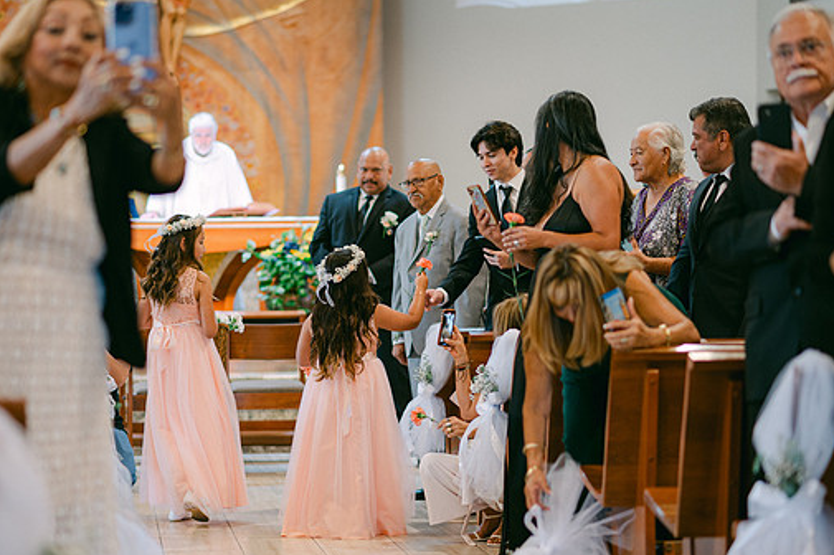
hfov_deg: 20.4
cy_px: 314
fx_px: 2315
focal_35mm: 100
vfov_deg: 13.7
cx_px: 372
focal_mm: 85
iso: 400
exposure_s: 1/125
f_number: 1.8
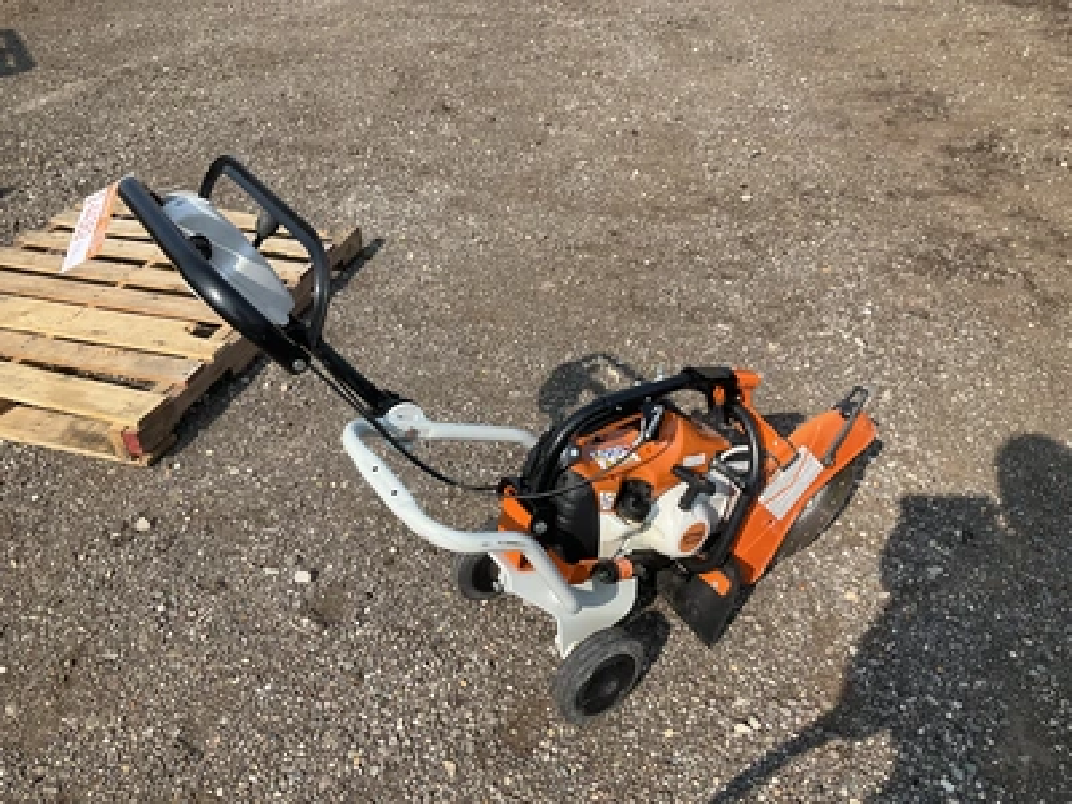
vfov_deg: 48.2
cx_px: 536
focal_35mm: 29
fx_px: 898
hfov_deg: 61.7
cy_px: 402
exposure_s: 1/1195
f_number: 1.8
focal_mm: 3
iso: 25
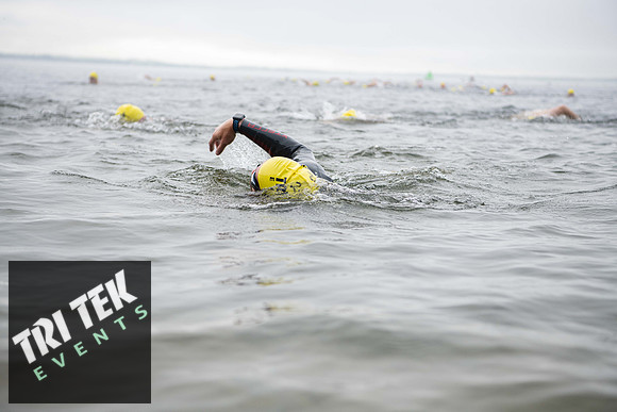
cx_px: 308
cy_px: 206
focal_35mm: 70
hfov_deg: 28.8
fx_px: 1200
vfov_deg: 19.5
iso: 500
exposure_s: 1/640
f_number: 4
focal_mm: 70
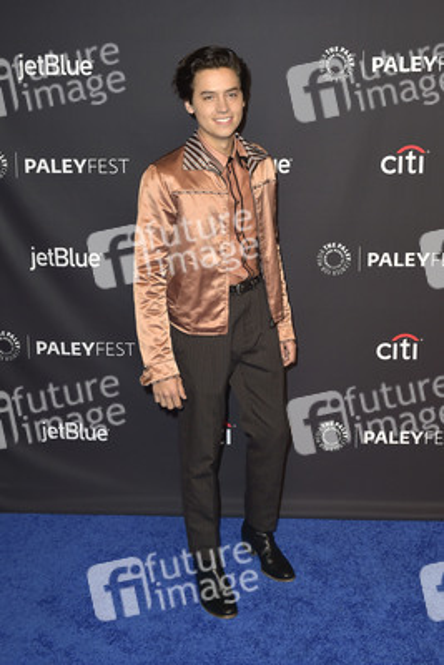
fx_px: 665
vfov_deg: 53.1
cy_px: 332
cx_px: 222
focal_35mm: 36
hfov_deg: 36.9
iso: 250
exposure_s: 1/250
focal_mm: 36
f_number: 6.3
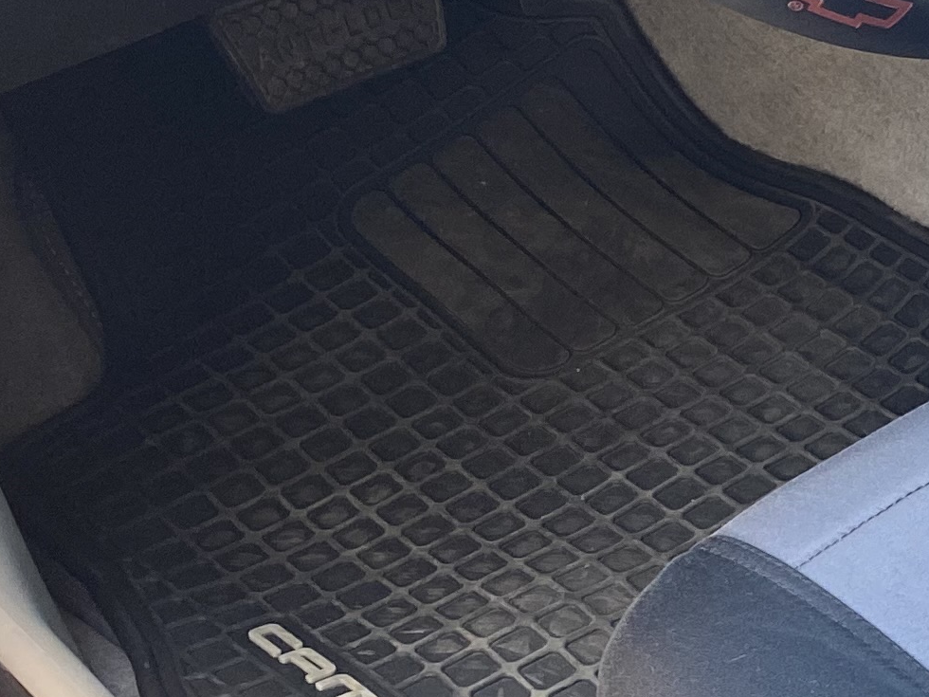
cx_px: 1484
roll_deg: +1.9
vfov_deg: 13.7
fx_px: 2872
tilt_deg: -32.4
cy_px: 118
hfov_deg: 16.4
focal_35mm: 107
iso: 125
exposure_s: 1/106
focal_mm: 4.25
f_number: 1.8
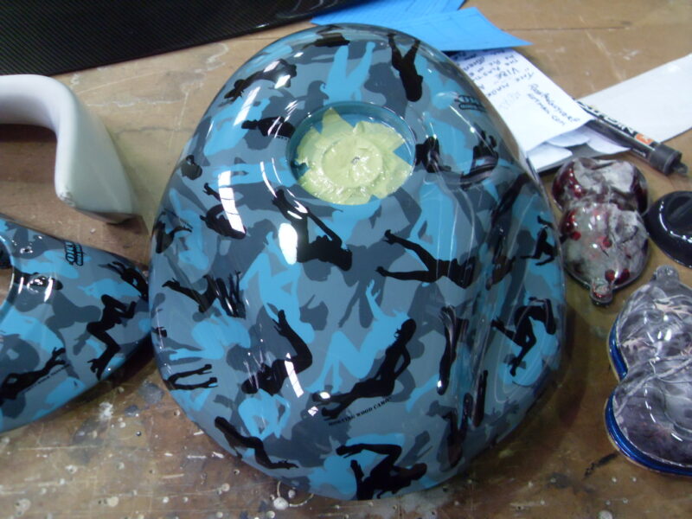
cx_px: 346
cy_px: 260
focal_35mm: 35
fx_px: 700
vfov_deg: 40.7
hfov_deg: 52.6
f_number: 2.8
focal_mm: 6.3
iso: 200
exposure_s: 1/30
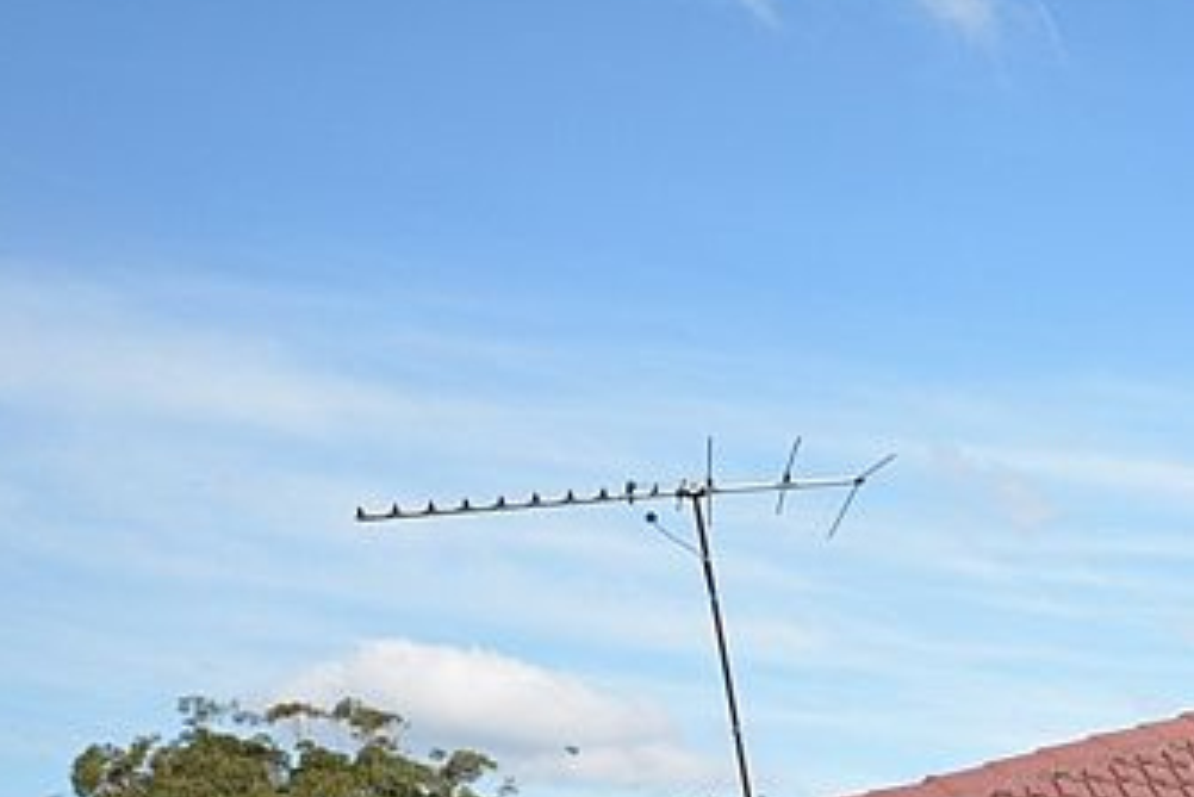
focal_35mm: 46
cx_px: 1755
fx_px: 1526
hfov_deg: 28.8
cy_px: 1167
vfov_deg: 23.8
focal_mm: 10
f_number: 4
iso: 220
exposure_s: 1/60
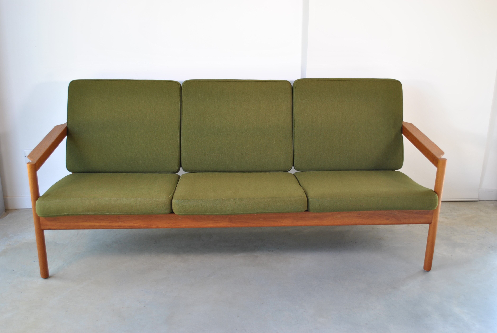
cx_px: 248
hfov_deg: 46.3
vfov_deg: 32.0
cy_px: 166
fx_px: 581
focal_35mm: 42
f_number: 5.6
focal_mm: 28
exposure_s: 1/20
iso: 100
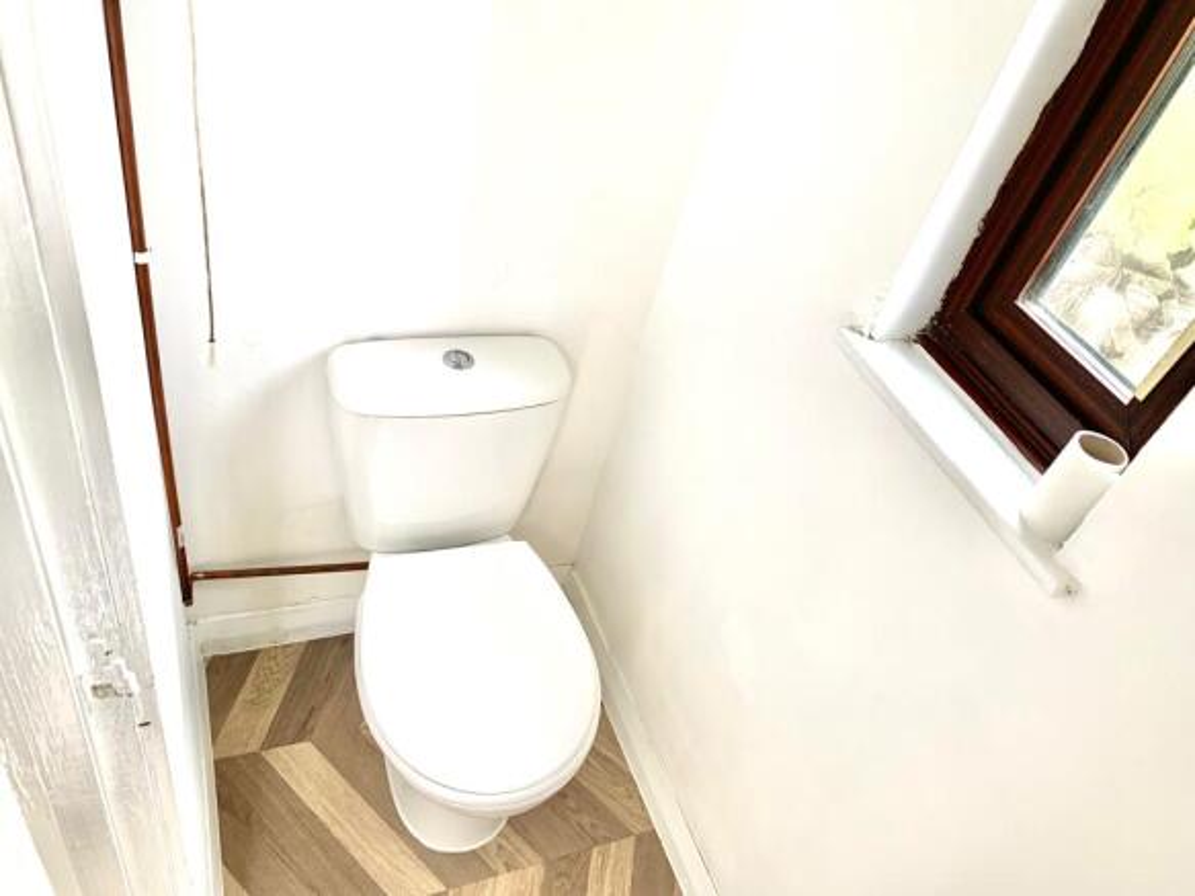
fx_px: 897
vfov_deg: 53.0
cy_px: 448
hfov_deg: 67.3
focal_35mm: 26
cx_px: 598
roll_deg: -16.8
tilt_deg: -40.8
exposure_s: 1/121
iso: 64
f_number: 1.8
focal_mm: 4.25
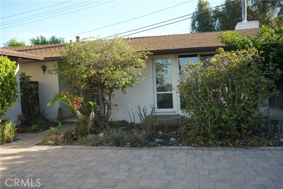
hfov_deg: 50.7
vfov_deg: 35.1
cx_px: 142
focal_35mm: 38
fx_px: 299
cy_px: 94
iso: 400
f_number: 8
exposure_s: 1/250
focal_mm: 38
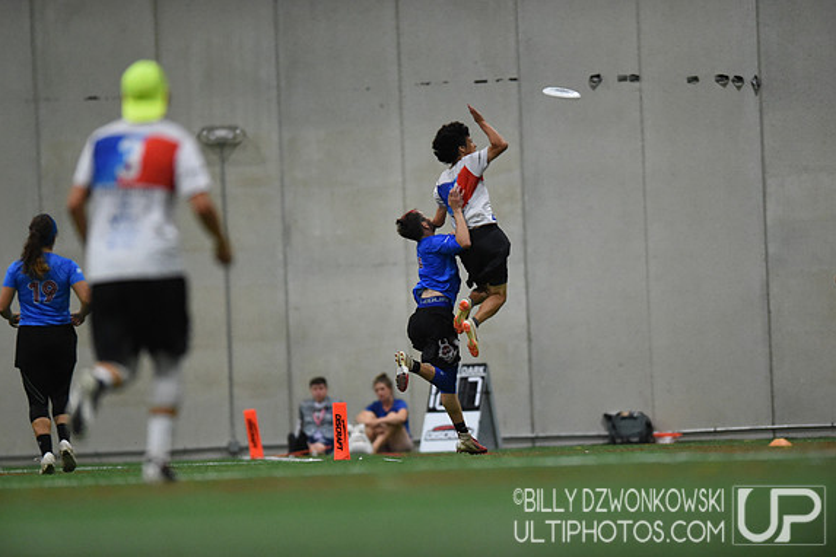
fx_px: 9381
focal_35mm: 404
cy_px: 279
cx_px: 420
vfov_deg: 3.4
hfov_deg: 5.1
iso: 10000
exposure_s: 1/640
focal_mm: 400
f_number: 2.8
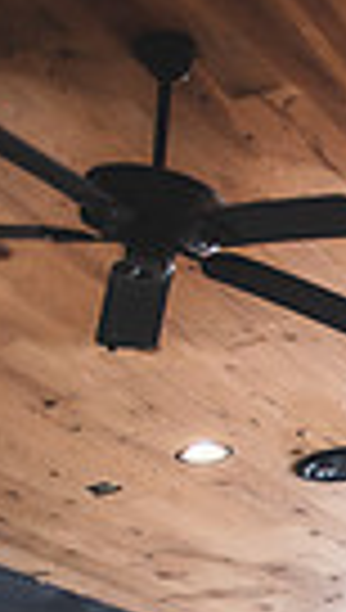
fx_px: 1737
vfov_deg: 18.4
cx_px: 1132
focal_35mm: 107
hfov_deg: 8.7
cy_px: 821
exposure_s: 1/160
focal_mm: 24
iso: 500
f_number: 2.8
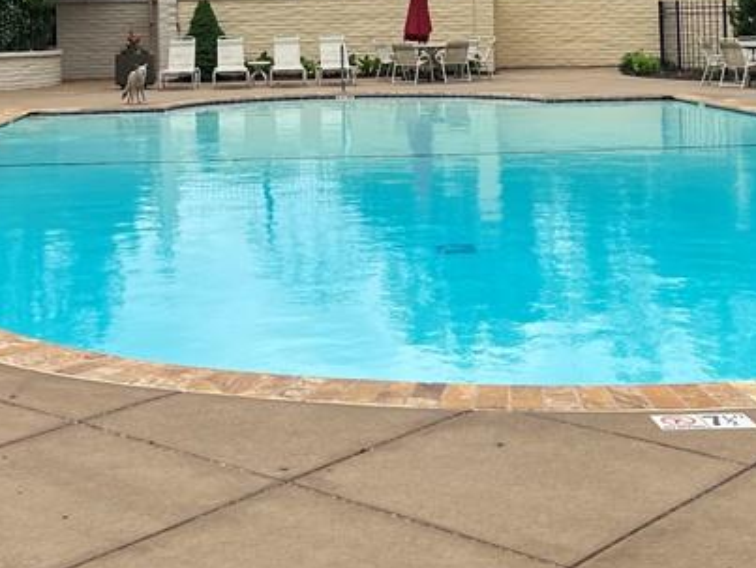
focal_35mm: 66
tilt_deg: +0.8
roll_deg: +1.9
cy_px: 4
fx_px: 1443
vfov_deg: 21.5
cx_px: 360
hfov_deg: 29.4
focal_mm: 5.7
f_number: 1.5
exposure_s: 1/3968
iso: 50
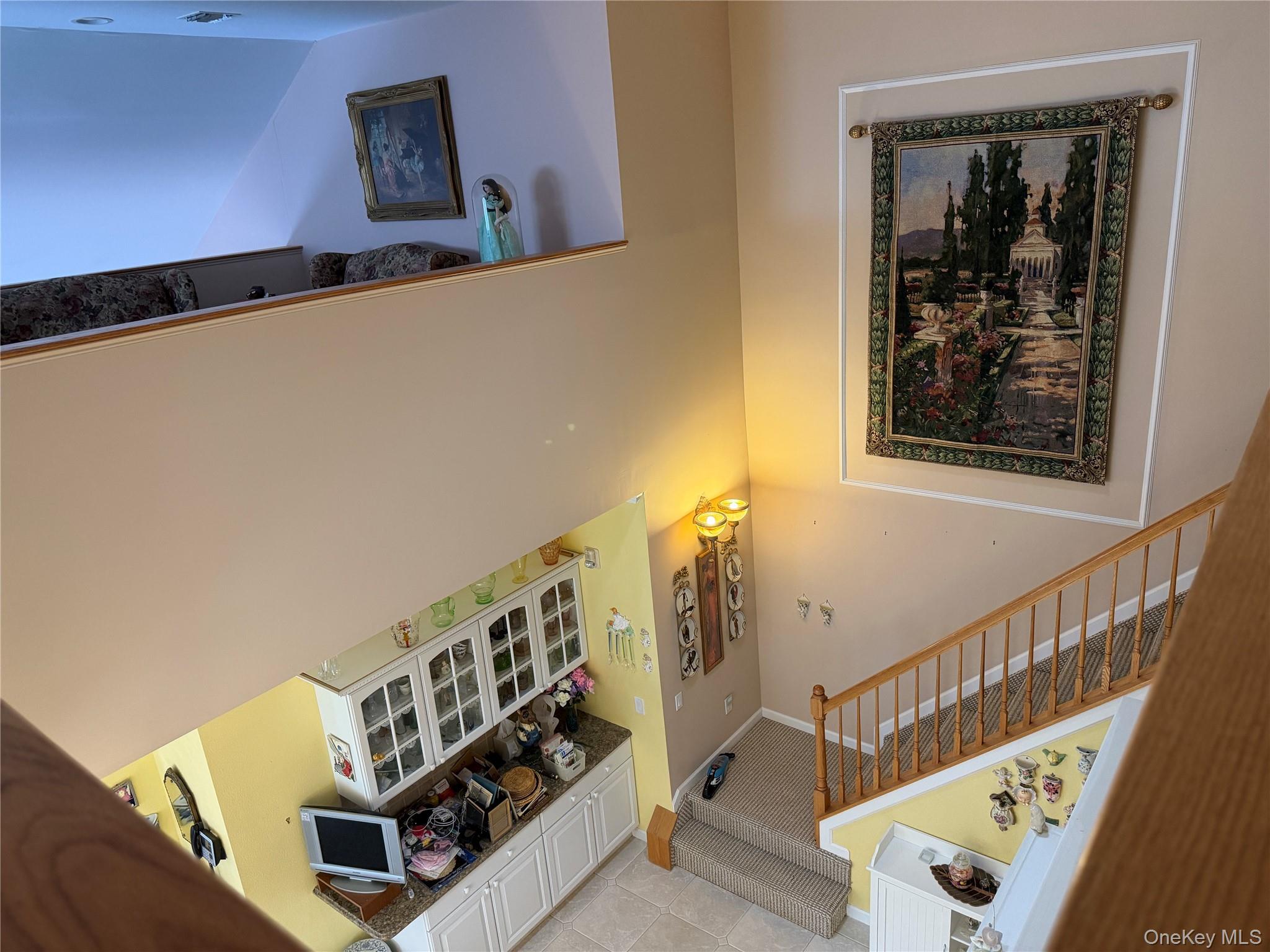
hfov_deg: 71.6
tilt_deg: -19.4
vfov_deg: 56.8
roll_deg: +5.3
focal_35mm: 24
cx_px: 635
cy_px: 476
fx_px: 881
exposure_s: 1/120
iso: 320
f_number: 1.78
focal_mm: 6.76
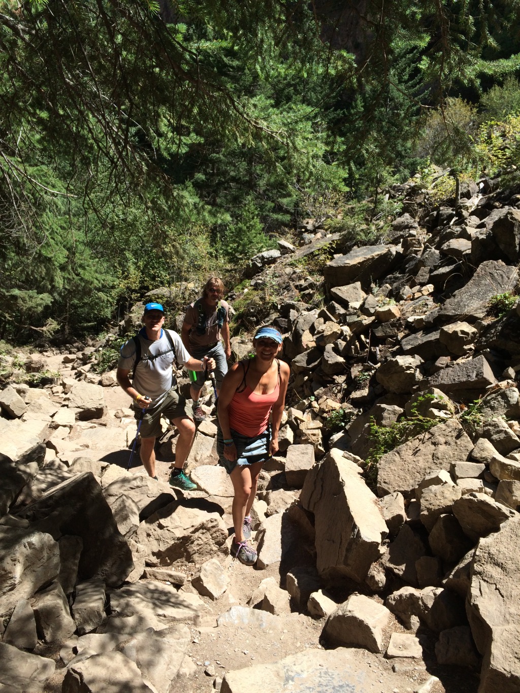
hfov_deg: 48.2
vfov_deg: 61.7
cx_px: 260
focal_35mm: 29
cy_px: 346
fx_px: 581
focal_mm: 4.15
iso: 32
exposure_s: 1/1244
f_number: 2.2
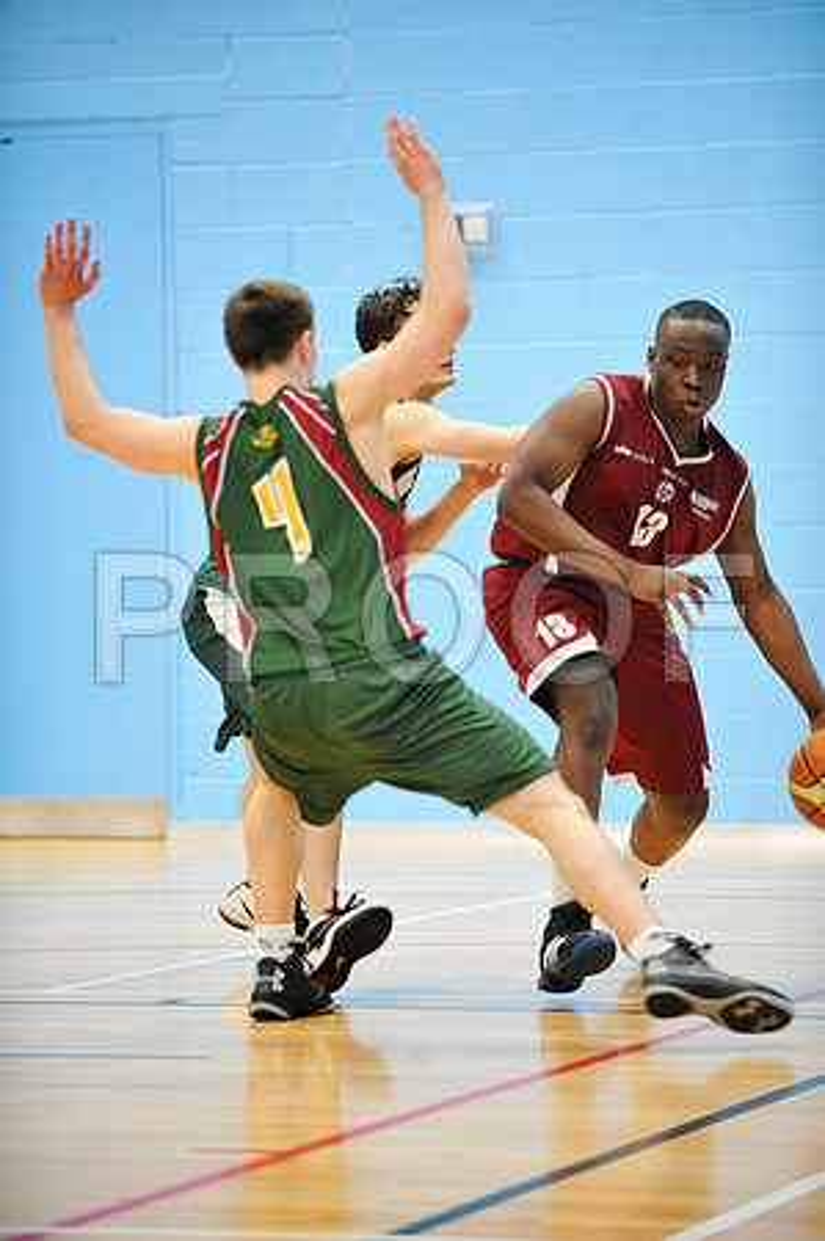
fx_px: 4823
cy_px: 620
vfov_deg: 14.7
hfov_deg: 9.8
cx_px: 412
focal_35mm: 140
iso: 8000
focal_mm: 140
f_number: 2.8
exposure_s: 1/400
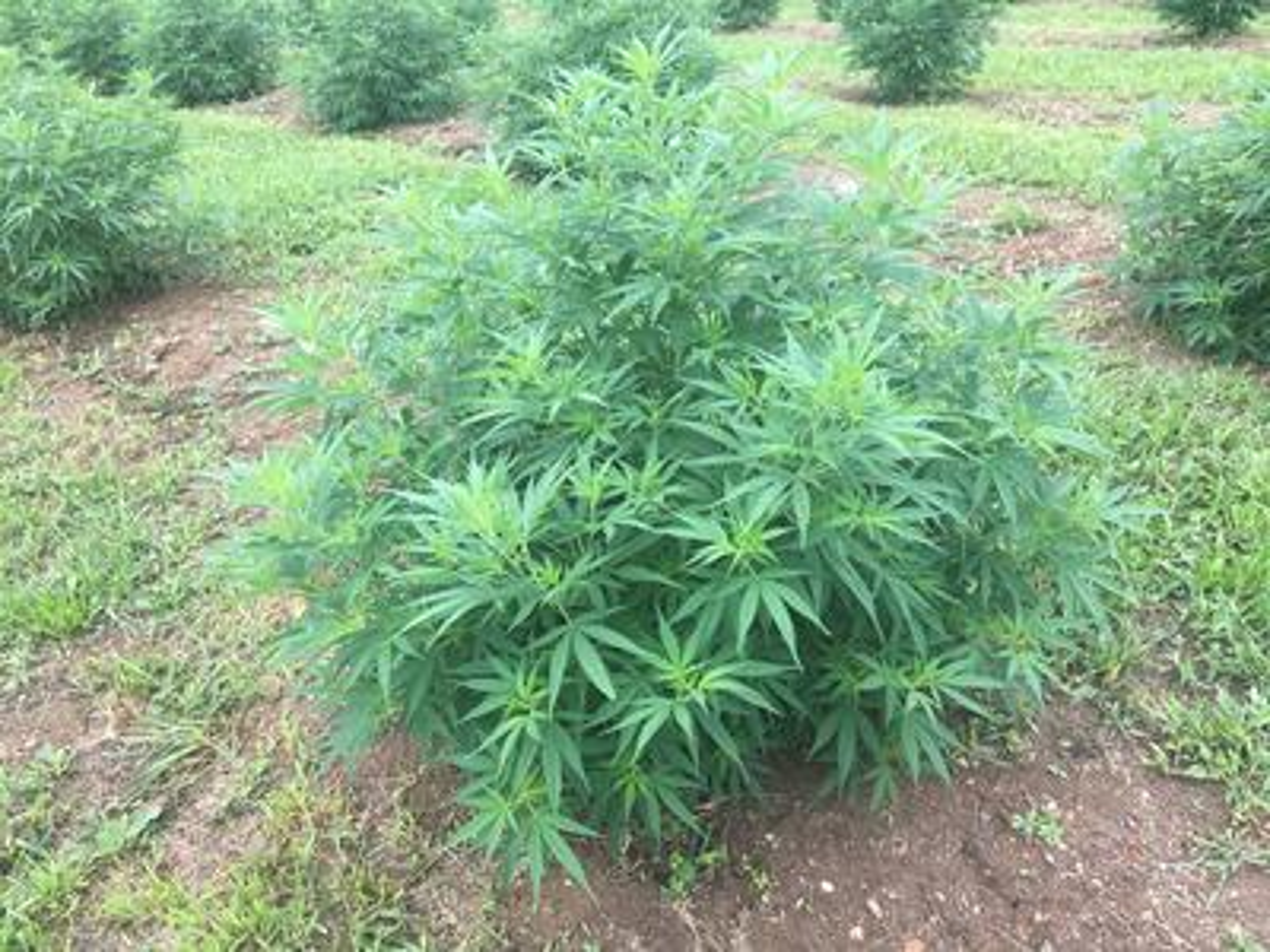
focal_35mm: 29
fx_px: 1064
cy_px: 476
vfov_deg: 48.2
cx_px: 635
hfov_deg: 61.7
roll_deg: +2.4
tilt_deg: -40.4
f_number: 2.2
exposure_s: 1/342
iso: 25
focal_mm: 4.15
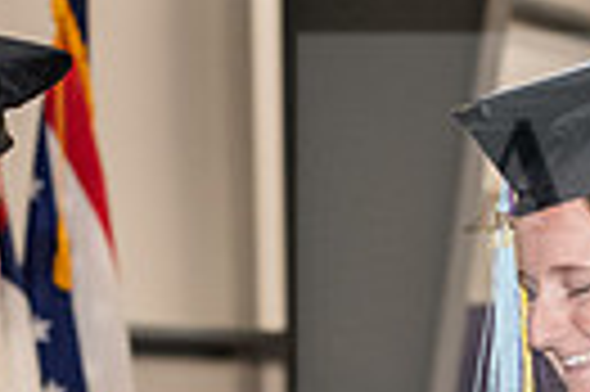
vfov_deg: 4.4
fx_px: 5091
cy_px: 579
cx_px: 162
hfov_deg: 6.6
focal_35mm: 311
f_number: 5
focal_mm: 70
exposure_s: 1/200
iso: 2500
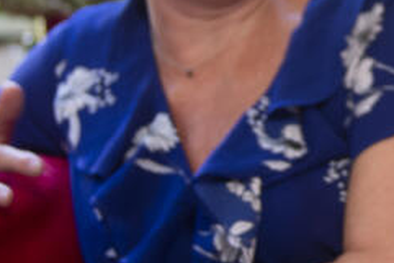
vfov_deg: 6.7
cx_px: 716
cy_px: 9
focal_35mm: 205
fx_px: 2245
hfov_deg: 9.5
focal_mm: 38
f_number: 2.8
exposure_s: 1/30
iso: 250
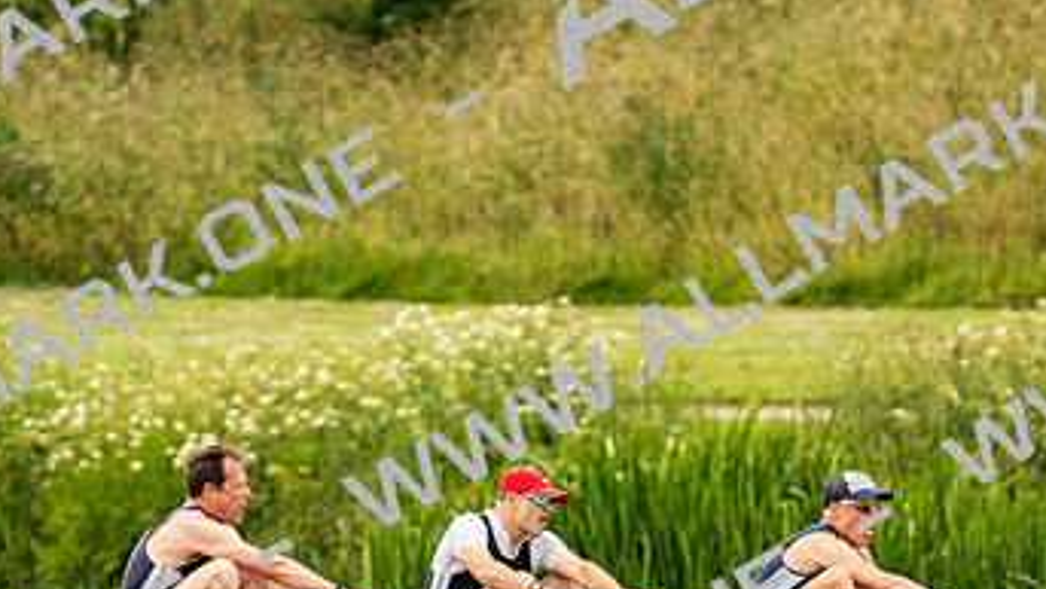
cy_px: 536
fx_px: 29485
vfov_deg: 1.1
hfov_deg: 2.0
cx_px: 720
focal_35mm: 1063
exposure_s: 1/2000
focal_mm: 600
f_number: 6.3
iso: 500
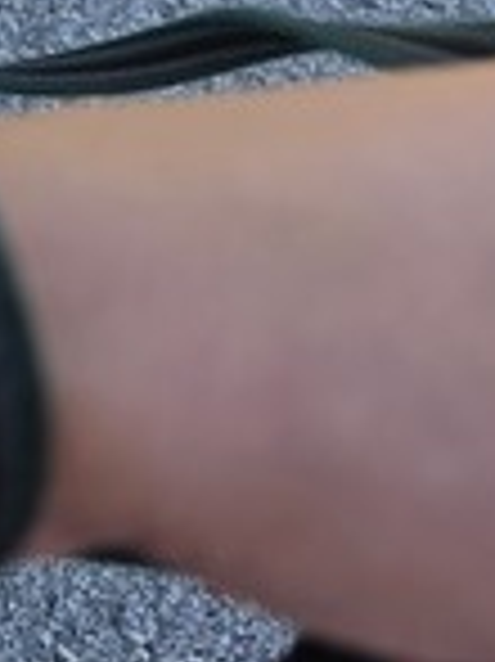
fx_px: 1642
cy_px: -414
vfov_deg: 19.1
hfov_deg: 15.4
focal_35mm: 86
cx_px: -313
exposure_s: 1/2071
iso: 64
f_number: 1.4
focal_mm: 6.5
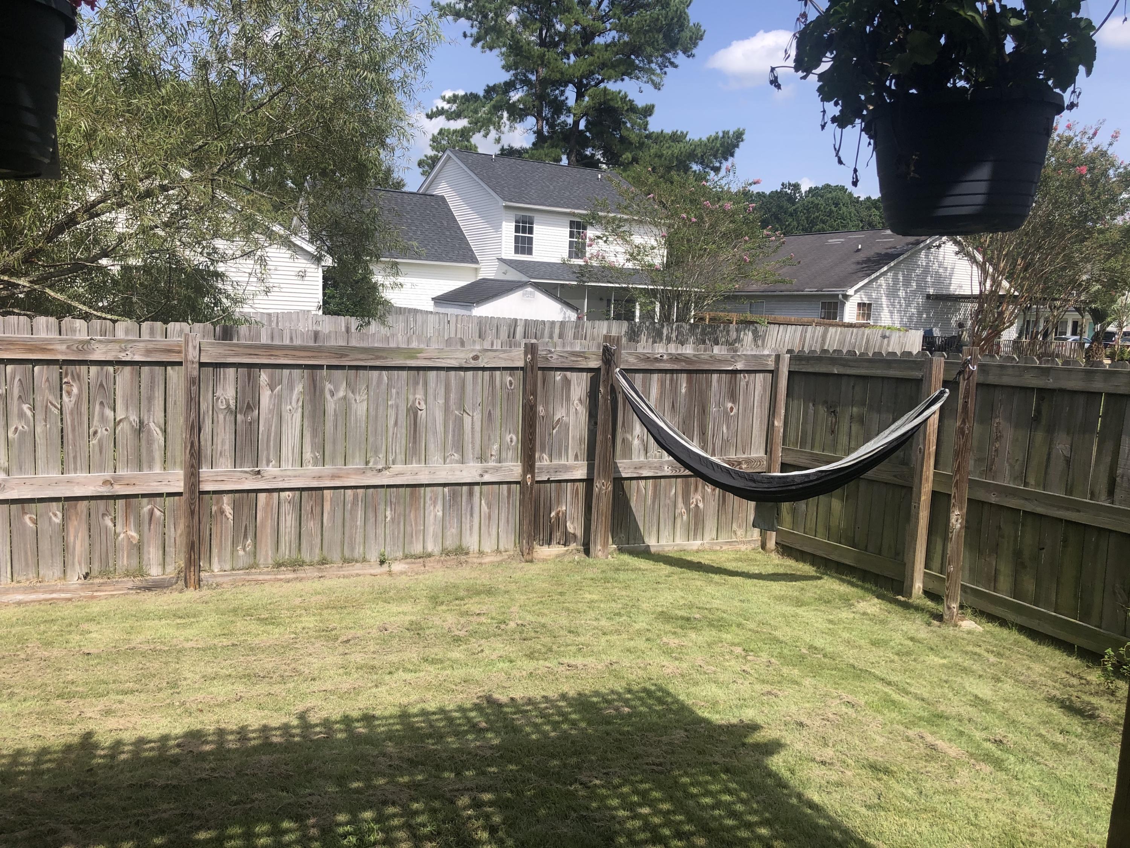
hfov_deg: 63.4
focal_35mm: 28
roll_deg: -1.3
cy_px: 424
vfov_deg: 49.7
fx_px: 914
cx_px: 565
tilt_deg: -8.7
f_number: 1.8
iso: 20
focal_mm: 3.99
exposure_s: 1/1372
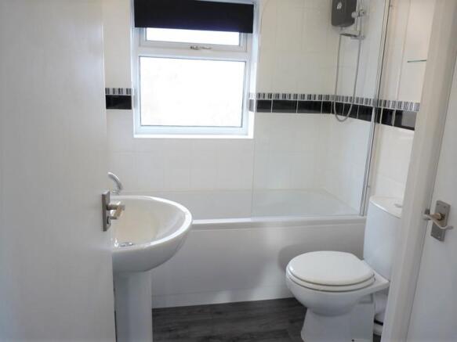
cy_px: 171
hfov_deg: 65.3
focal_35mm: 27
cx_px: 228
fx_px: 356
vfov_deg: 51.3
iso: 160
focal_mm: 4.8
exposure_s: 1/30
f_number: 2.8
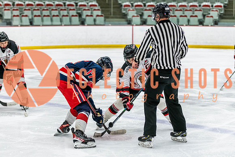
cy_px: 84
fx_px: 795
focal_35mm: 122
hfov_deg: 16.8
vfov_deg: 11.3
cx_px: 96
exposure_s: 1/640
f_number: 2.8
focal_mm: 86
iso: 2200
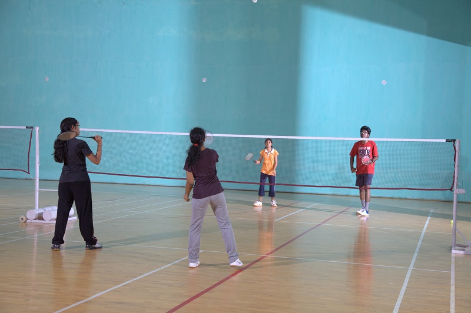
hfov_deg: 37.5
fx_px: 693
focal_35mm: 53
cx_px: 236
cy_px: 156
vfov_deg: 25.5
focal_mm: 55
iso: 100
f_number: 5.6
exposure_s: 1/45
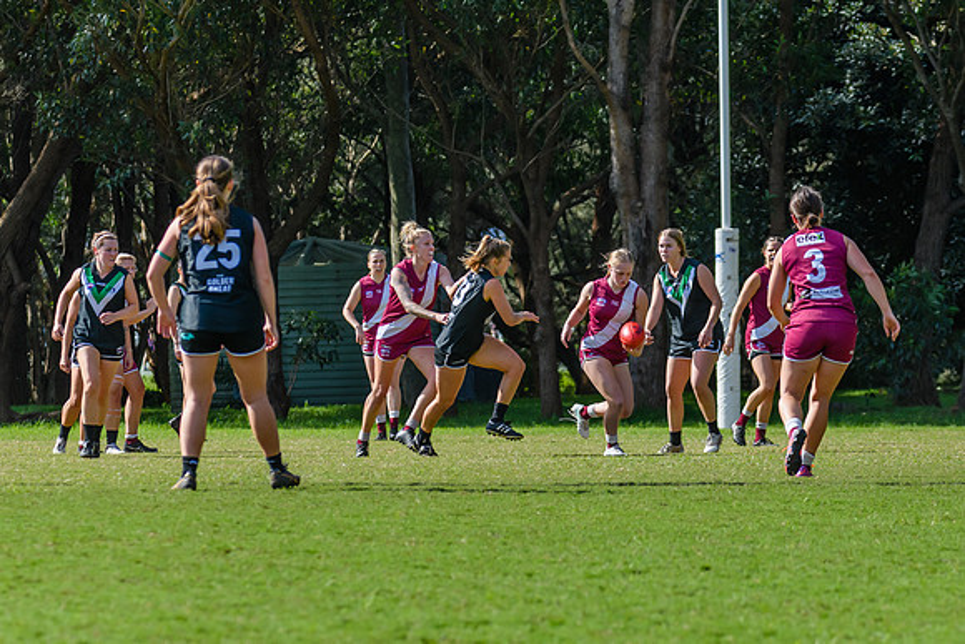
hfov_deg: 7.4
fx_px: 7480
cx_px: 657
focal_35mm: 279
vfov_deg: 4.9
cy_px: 312
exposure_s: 1/1250
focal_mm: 170
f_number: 6.3
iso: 800
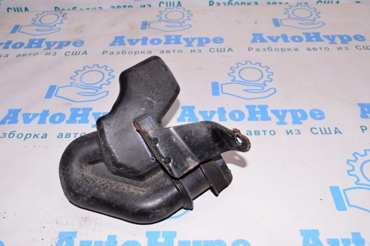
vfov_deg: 38.3
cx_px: 185
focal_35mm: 34
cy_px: 123
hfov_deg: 55.2
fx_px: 354
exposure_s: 1/200
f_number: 8
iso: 1600
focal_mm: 23
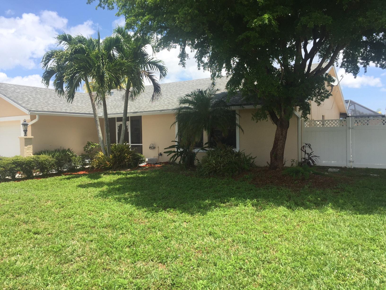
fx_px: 323
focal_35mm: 29
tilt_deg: -3.2
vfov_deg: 48.2
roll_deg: +0.1
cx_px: 193
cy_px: 145
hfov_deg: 61.7
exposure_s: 1/1522
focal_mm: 4.15
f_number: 2.2
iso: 32
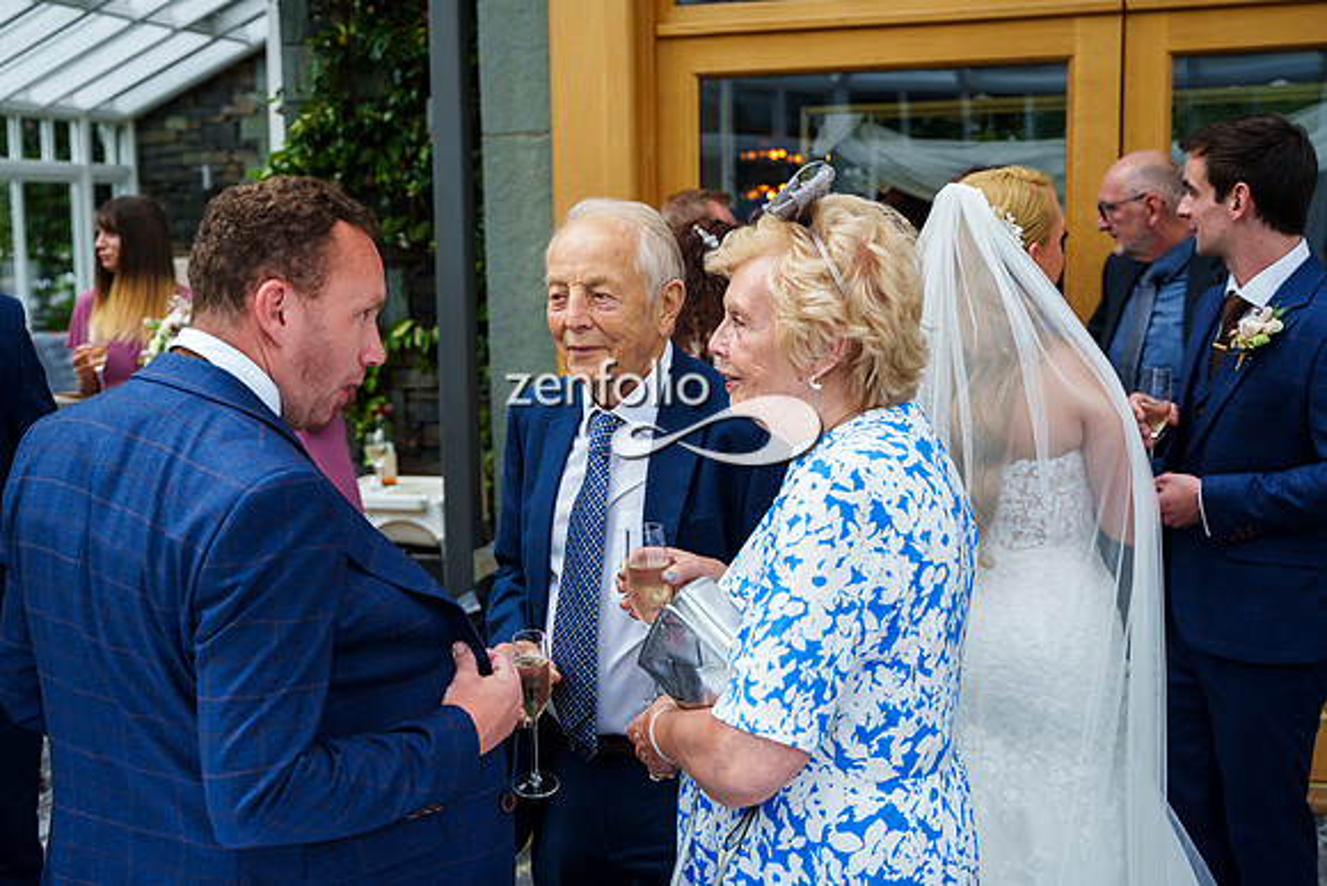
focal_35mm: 43
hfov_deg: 45.2
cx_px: 609
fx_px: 1592
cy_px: 422
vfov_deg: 31.1
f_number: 3.5
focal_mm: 39
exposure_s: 1/3200
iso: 800
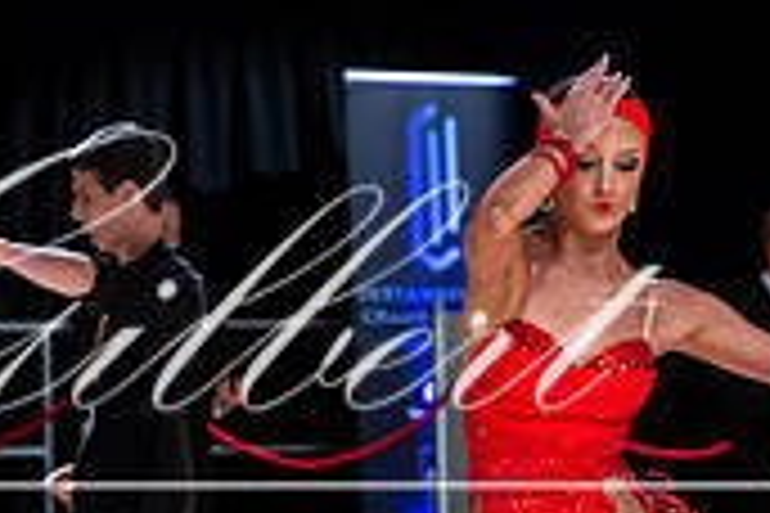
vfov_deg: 5.9
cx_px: 539
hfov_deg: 8.8
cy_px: 457
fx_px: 5005
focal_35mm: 234
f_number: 3.2
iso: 3200
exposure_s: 1/400
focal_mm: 60
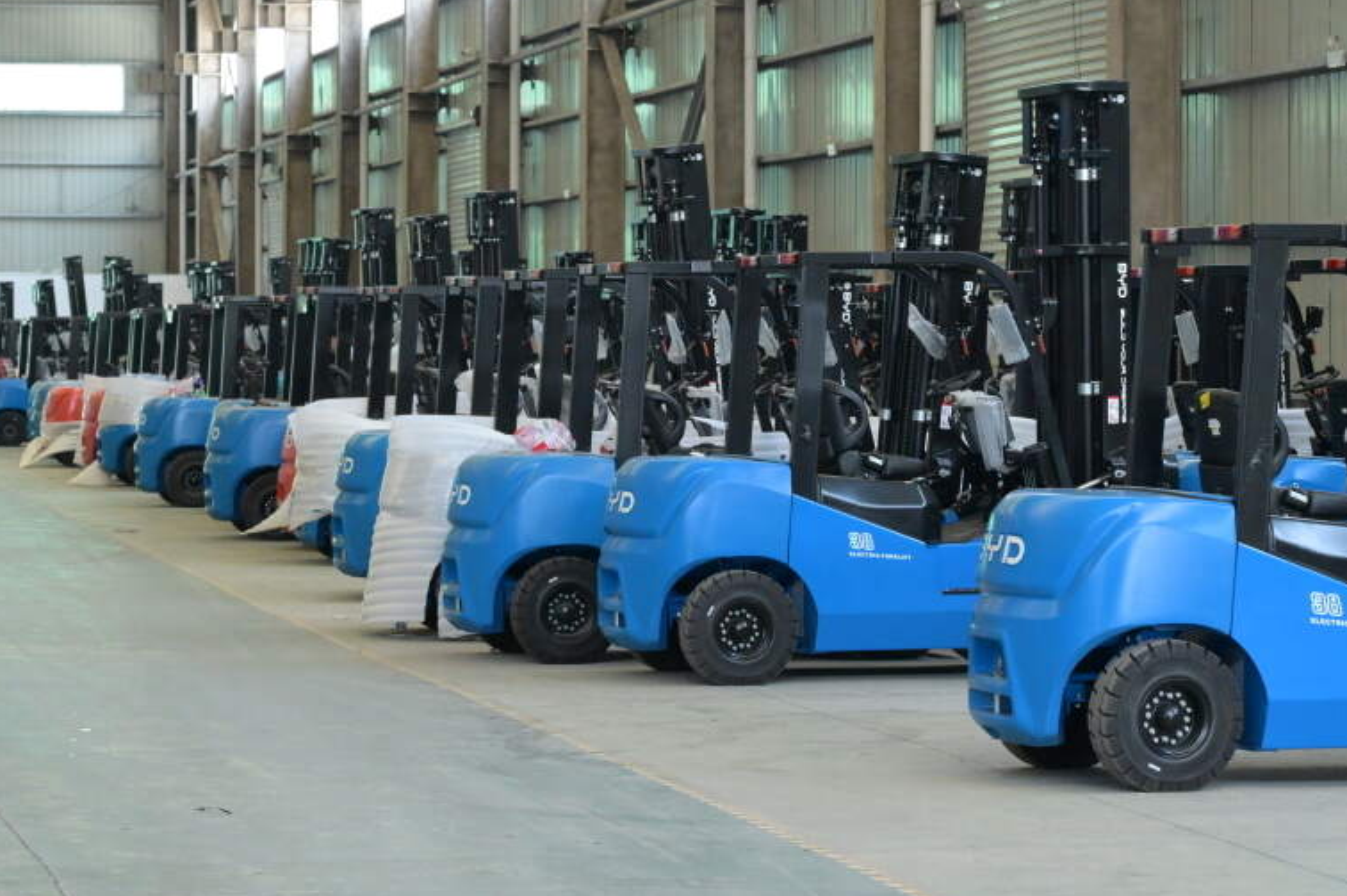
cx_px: 570
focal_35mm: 110
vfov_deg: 12.4
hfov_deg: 18.6
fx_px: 4113
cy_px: 369
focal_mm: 52
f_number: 4
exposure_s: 1/640
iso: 3200
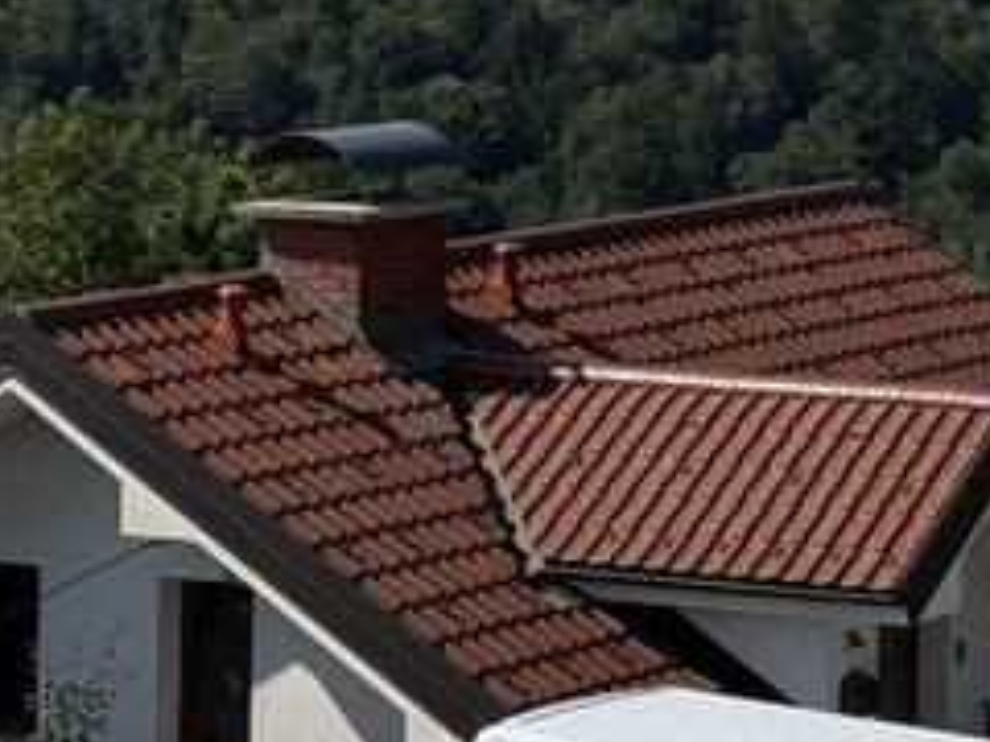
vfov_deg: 6.9
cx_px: 1326
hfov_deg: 9.1
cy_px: -276
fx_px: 6092
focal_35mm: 213
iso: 64
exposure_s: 1/6536
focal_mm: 6.76
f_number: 1.78
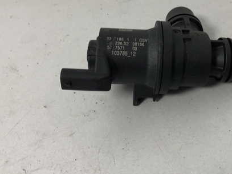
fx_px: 295
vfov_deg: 32.7
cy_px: 68
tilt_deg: -49.0
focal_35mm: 44
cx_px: 154
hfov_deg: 42.4
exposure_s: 1/20
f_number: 1.8
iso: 40
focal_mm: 4
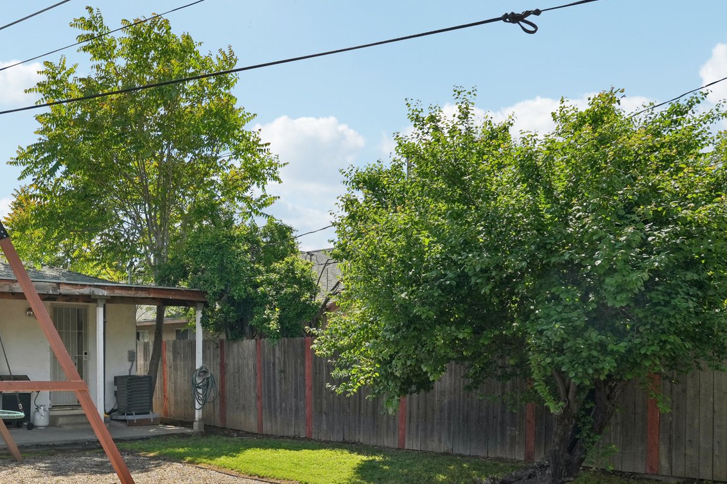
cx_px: 170
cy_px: 362
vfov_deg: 33.6
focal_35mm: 39
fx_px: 785
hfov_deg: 47.6
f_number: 8
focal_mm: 21.5
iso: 400
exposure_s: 1/500
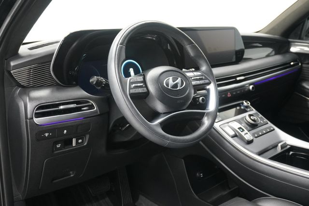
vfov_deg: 36.9
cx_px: 154
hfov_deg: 53.1
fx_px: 309
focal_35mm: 36
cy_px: 103
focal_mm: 24
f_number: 4.5
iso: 4000
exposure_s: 1/160
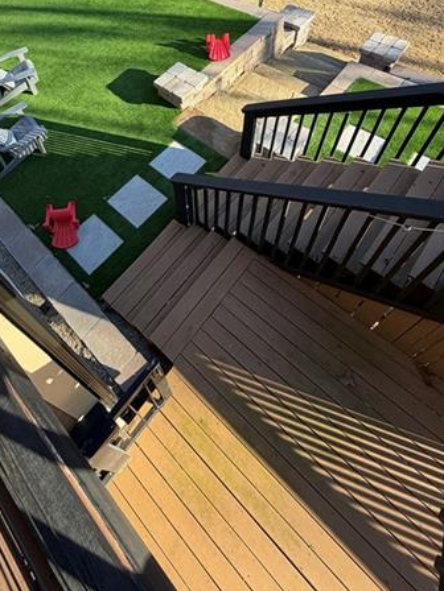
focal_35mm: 24
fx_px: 410
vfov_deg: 65.3
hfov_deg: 54.1
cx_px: 110
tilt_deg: -46.3
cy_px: 120
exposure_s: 1/242
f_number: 2.2
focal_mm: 2.22
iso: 40
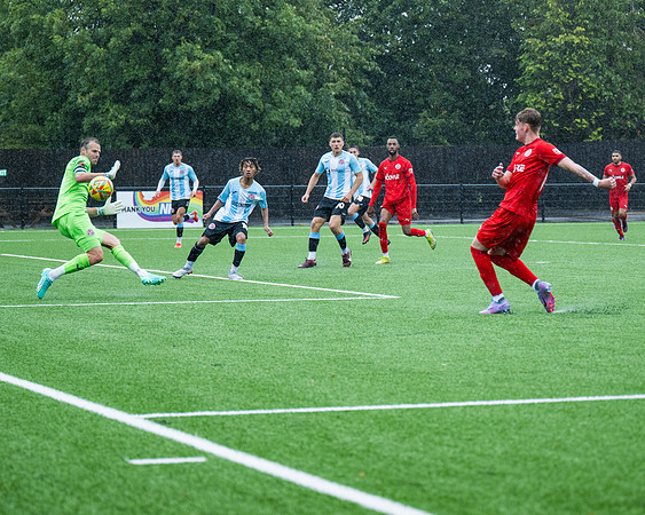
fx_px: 2417
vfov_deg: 12.2
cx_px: 444
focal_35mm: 127
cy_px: 295
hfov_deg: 15.2
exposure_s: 1/2500
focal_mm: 98
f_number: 4
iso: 1000
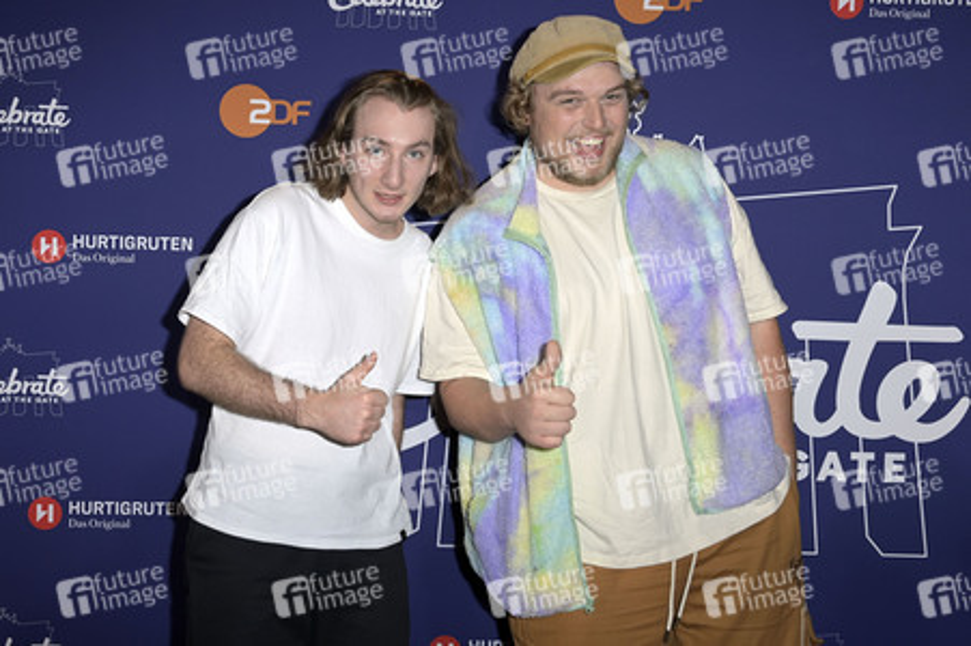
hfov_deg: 48.5
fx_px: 1078
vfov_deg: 33.4
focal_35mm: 40
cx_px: 486
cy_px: 323
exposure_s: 1/250
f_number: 5.6
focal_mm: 40
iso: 500
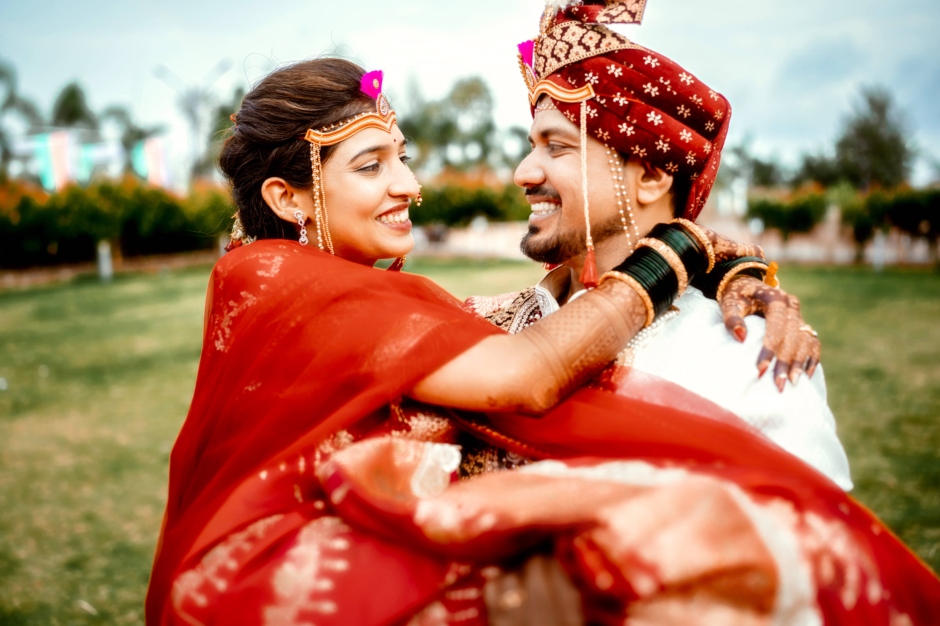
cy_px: 313
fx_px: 914
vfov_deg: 37.9
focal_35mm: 35
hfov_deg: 54.4
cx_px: 470
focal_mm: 35
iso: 64
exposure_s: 1/640
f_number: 1.8
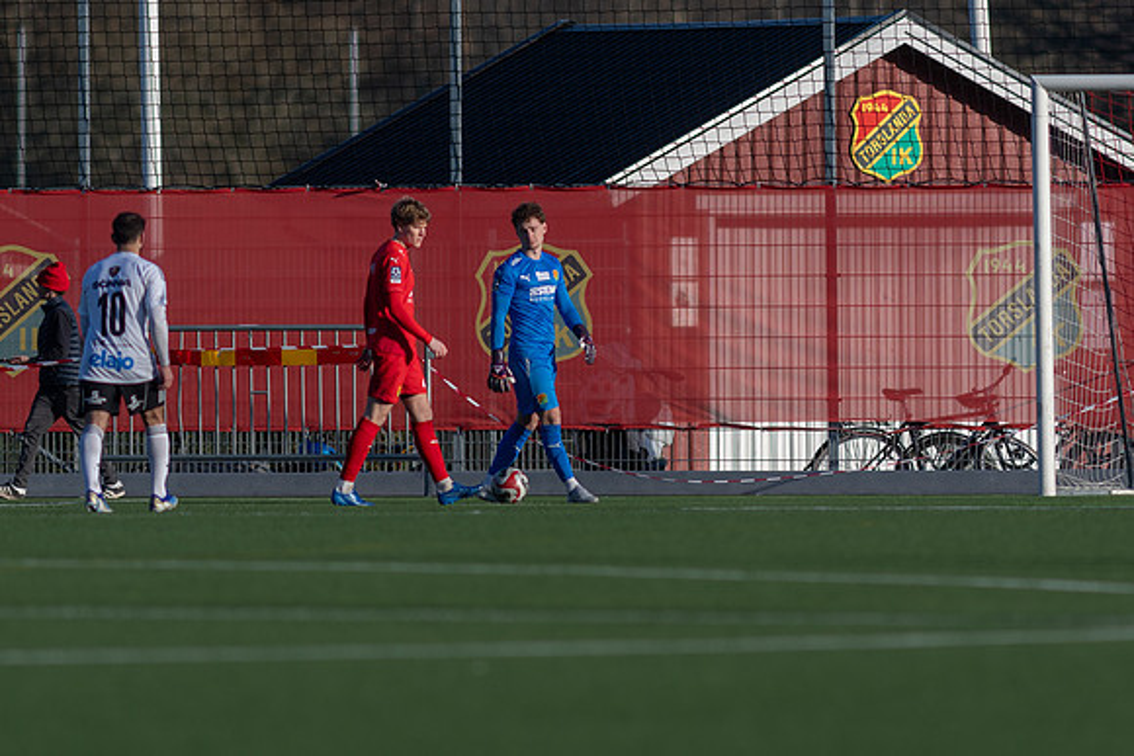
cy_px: 378
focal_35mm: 600
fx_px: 18904
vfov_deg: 2.3
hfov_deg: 3.4
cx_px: 567
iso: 110
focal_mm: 300
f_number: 3.2
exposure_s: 1/1600
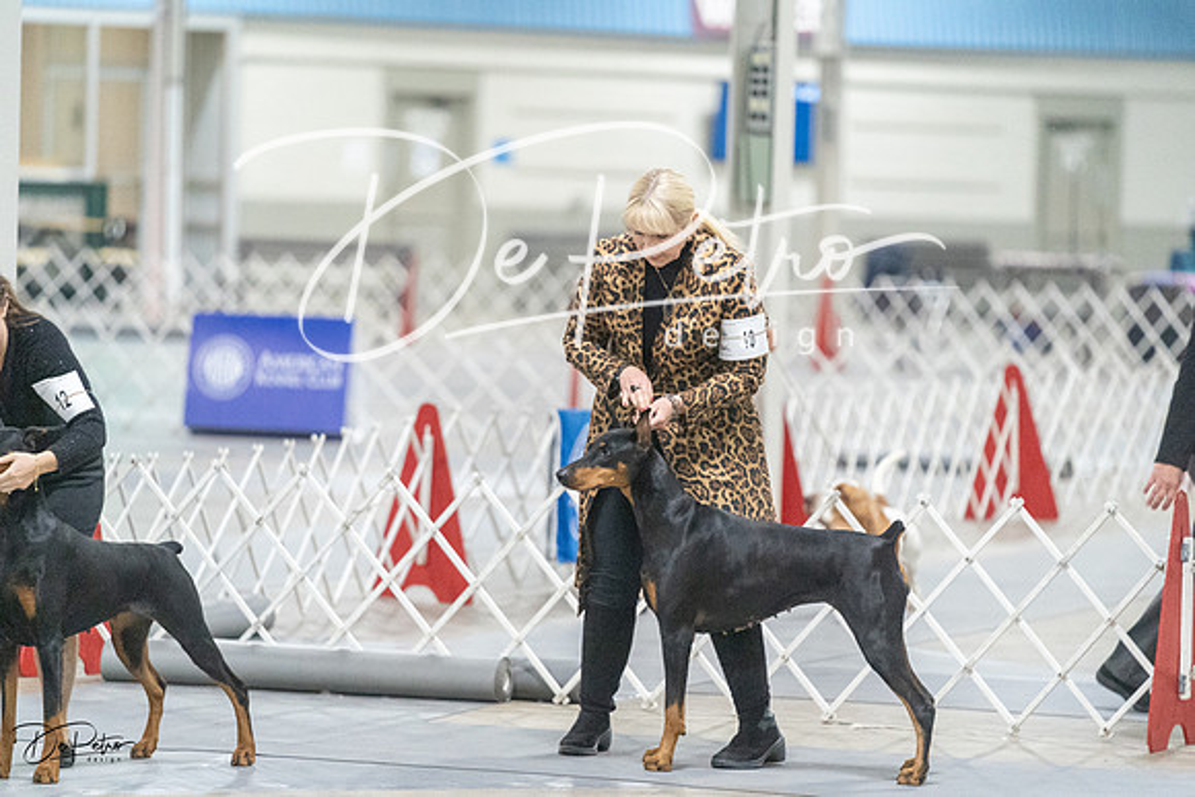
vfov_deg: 6.9
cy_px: 398
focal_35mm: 200
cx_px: 598
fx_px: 6640
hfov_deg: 10.3
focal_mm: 200
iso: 12800
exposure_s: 1/400
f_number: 3.2
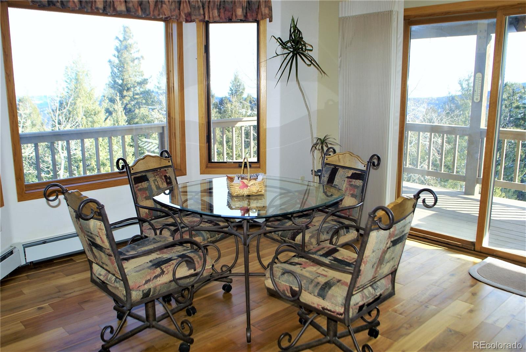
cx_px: 263
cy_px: 176
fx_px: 439
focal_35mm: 30
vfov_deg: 43.7
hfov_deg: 61.9
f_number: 4
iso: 100
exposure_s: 1/125
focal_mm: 20
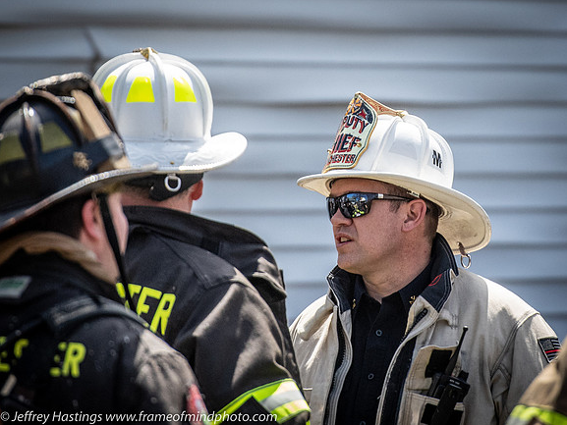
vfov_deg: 2.8
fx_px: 8749
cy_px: 80
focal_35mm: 534
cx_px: 370
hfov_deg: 3.7
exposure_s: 1/6400
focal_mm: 200
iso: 1000
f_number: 3.5
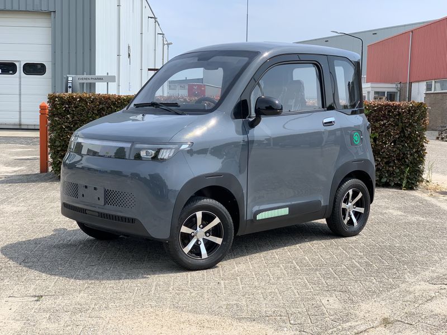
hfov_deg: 36.8
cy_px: 168
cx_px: 224
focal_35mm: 52
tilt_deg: -4.4
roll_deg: -1.5
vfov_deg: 28.0
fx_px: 671
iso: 16
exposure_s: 1/727
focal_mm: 6
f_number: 2.4
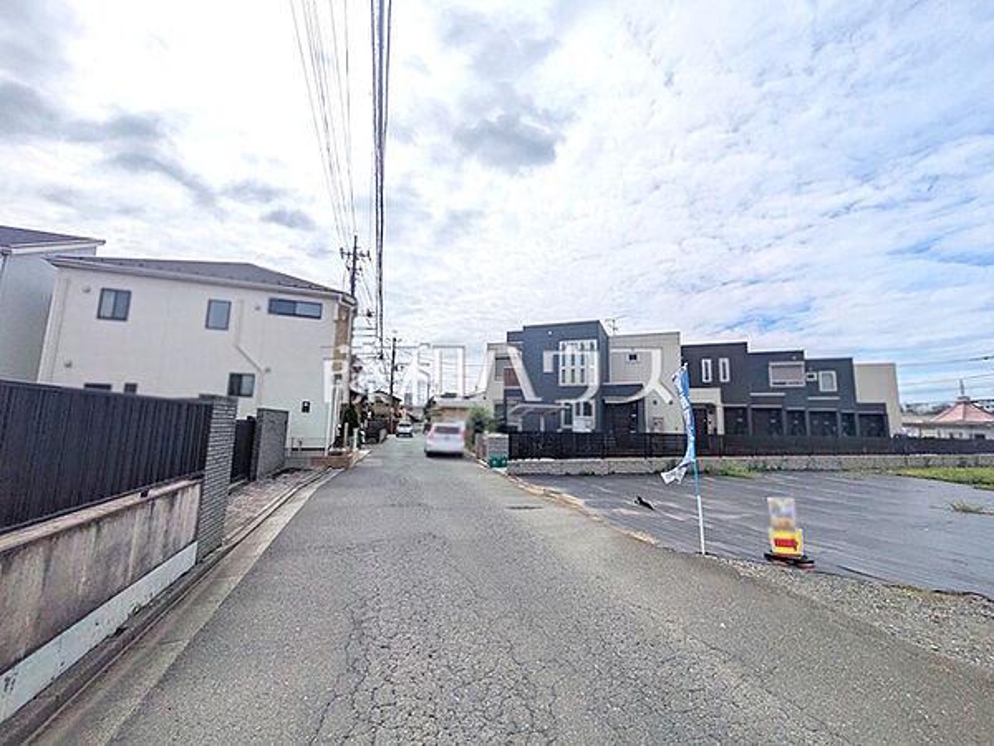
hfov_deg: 102.1
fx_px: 402
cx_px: 497
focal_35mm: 14
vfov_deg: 85.7
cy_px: 373
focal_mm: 1.83
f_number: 2.2
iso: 52
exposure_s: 1/6897
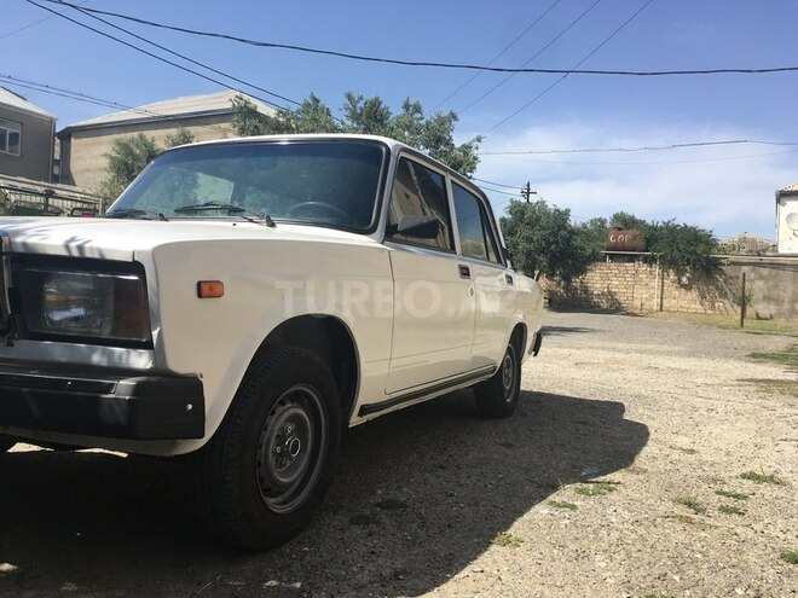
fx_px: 669
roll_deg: -3.5
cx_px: 399
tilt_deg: -2.8
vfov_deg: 48.2
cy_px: 299
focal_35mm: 29
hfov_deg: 61.7
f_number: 2.2
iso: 25
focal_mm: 4.15
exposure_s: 1/1479
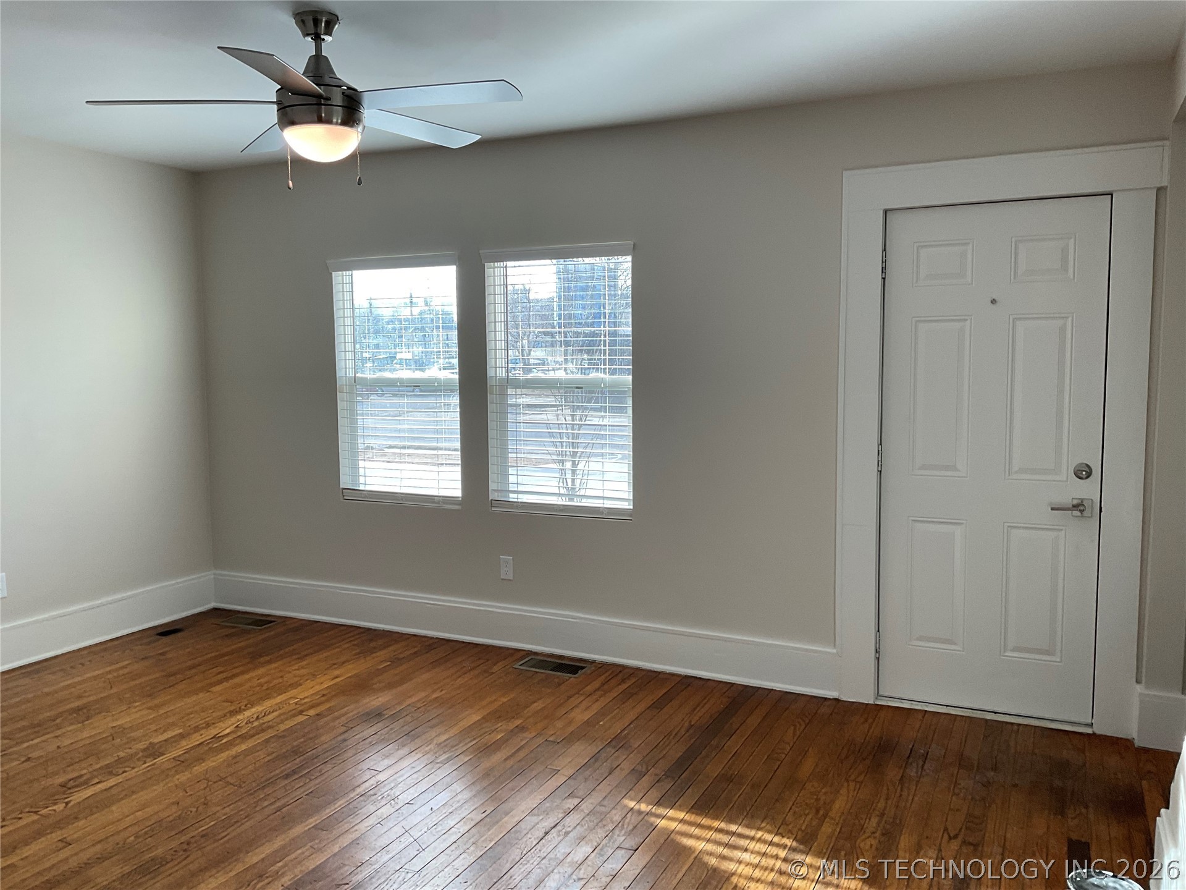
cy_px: 445
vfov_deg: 48.2
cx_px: 593
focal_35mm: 29
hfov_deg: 61.7
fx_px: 994
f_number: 1.8
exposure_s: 1/122
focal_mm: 3
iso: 50
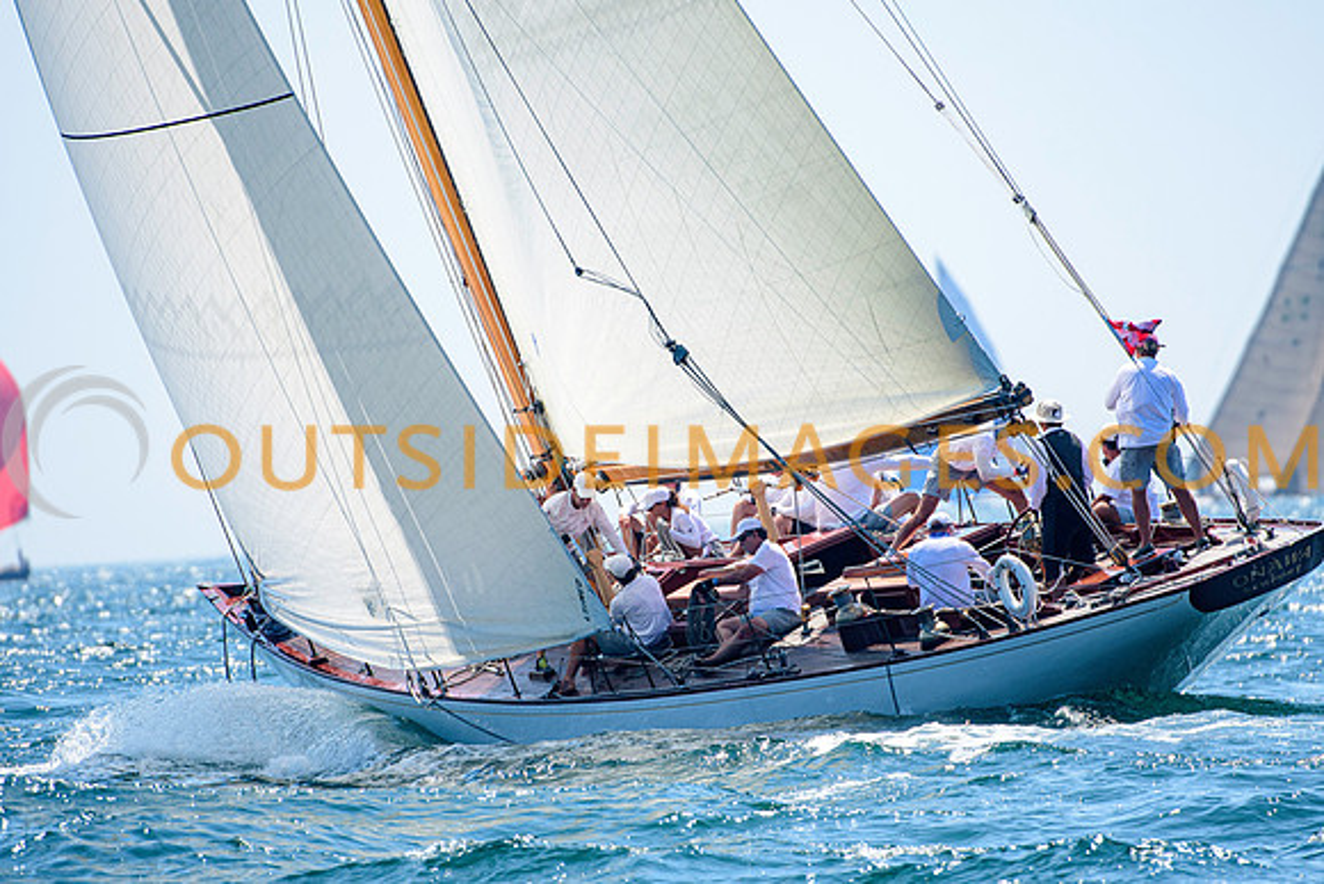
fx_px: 22071
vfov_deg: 2.3
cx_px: 662
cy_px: 442
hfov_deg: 3.4
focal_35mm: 600
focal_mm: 400
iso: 400
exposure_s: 1/2500
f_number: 5
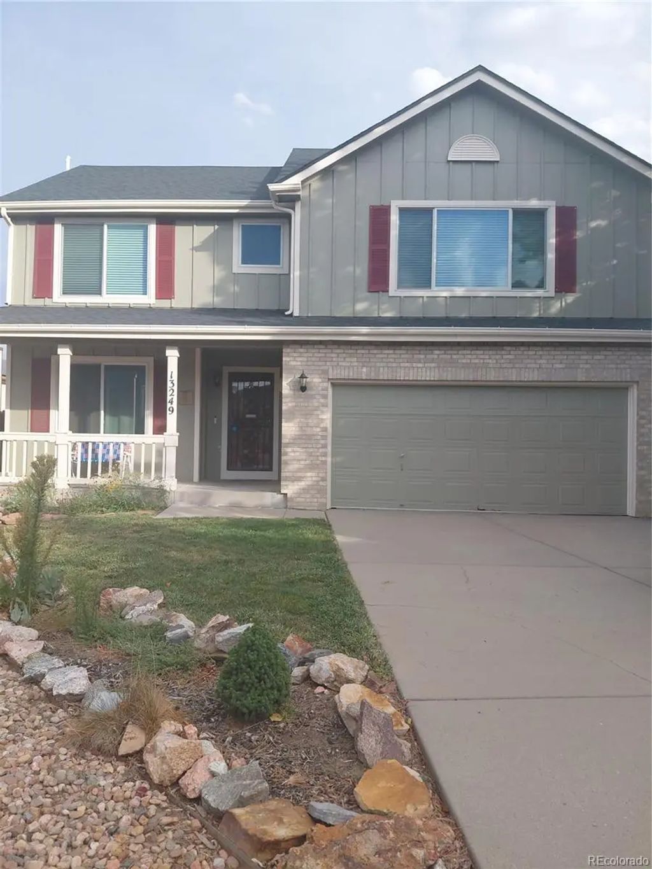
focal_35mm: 25
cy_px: 434
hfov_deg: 54.9
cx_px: 326
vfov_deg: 69.4
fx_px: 628
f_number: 1.8
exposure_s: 1/1140
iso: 50
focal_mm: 4.69
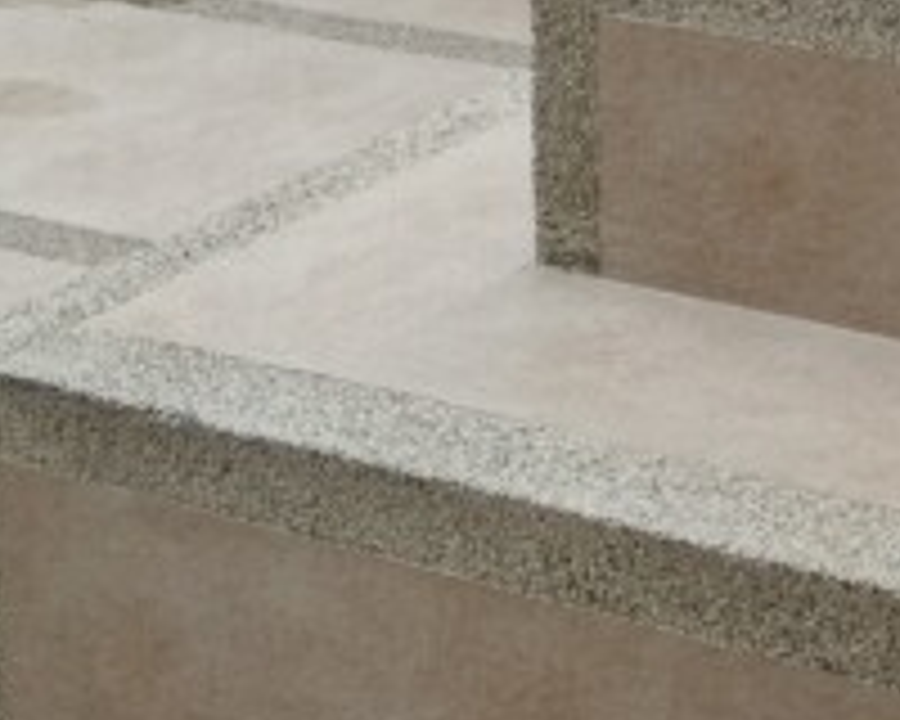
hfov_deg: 13.4
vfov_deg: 10.4
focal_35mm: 135
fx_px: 3596
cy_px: -770
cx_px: 1350
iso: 50
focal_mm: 4.09
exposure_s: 1/107
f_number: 1.6
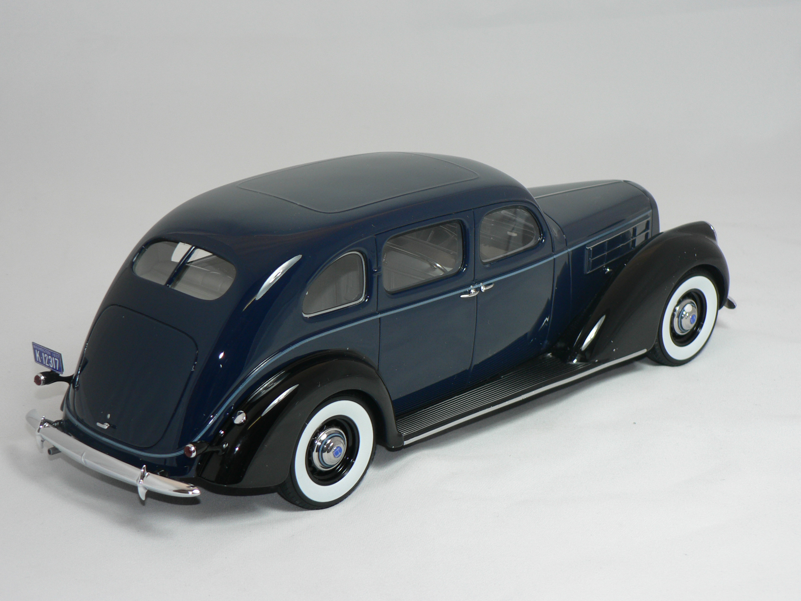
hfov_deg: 25.3
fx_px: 1782
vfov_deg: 19.1
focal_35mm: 77
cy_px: 300
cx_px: 400
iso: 80
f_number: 3.2
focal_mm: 12.9
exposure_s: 1/60
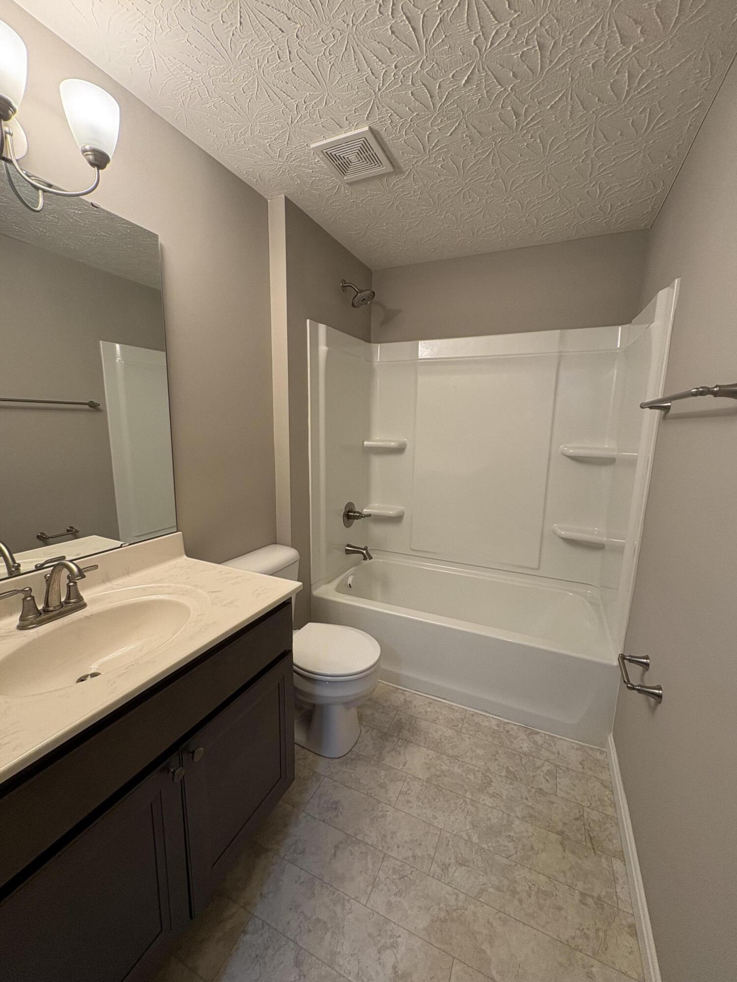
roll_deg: -2.0
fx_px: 397
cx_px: 368
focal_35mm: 14
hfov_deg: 85.7
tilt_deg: -8.6
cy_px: 491
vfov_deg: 102.1
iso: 200
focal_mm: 2.22
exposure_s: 1/60
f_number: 2.2
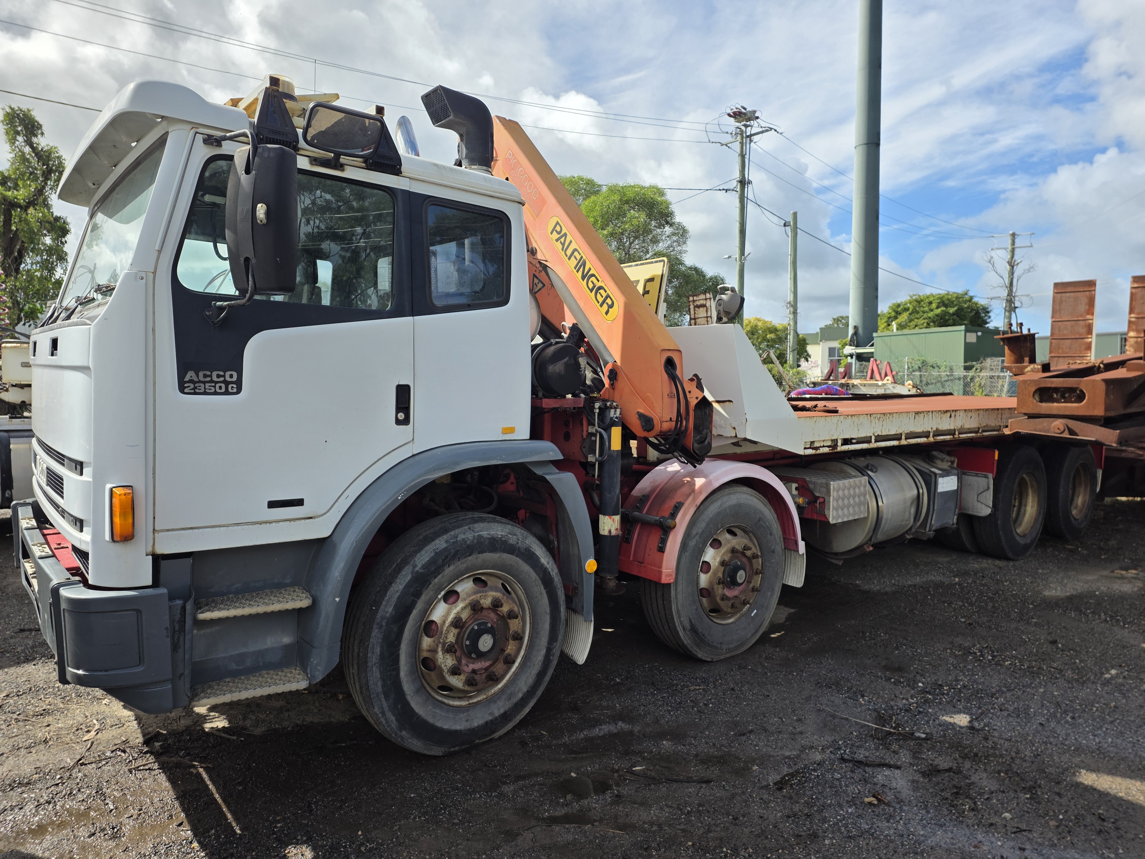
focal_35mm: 23
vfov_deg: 58.9
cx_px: 572
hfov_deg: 73.9
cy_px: 430
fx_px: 761
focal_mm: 6.25
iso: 80
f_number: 1.7
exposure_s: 1/5447
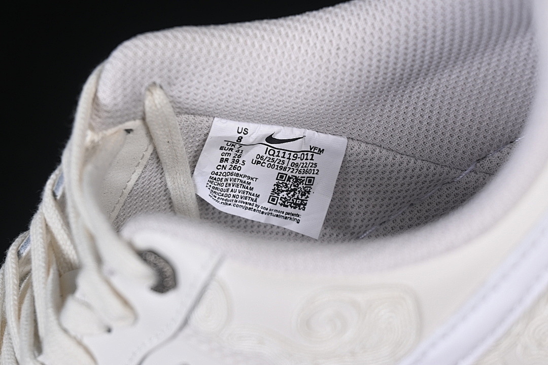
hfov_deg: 27.0
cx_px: 274
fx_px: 1142
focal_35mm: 75
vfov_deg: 18.2
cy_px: 182
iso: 160
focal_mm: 50
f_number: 7.1
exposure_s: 1/80
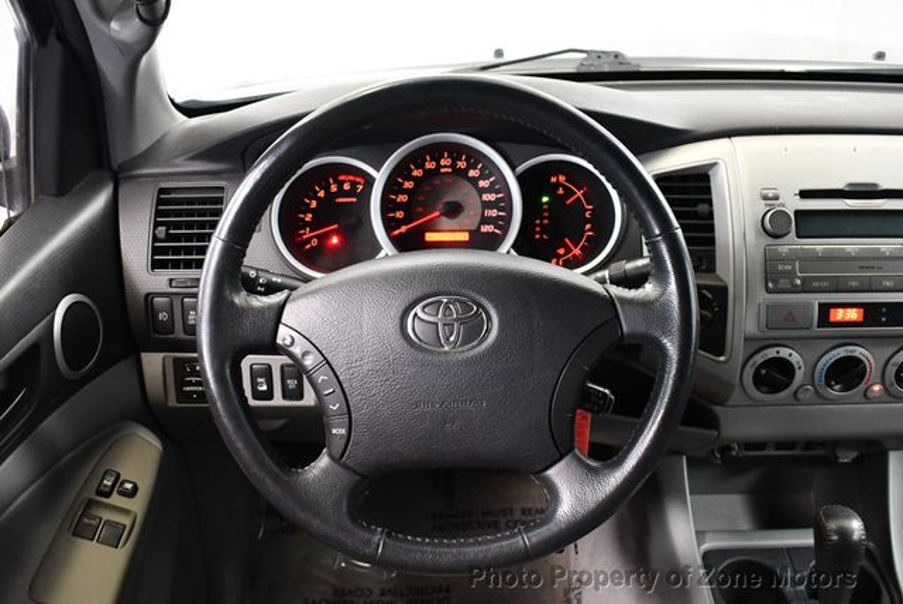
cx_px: 452
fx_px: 904
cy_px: 302
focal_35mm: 36
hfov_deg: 53.1
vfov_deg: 36.9
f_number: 3.5
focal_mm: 18
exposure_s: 1/60
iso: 3600
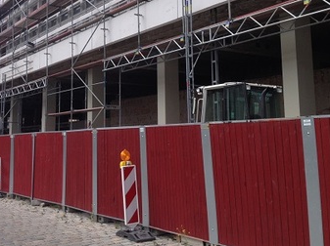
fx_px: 495
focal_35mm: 52
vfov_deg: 27.7
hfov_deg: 36.5
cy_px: 72
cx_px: 109
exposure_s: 1/1175
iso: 50
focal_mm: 4.28
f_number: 2.4
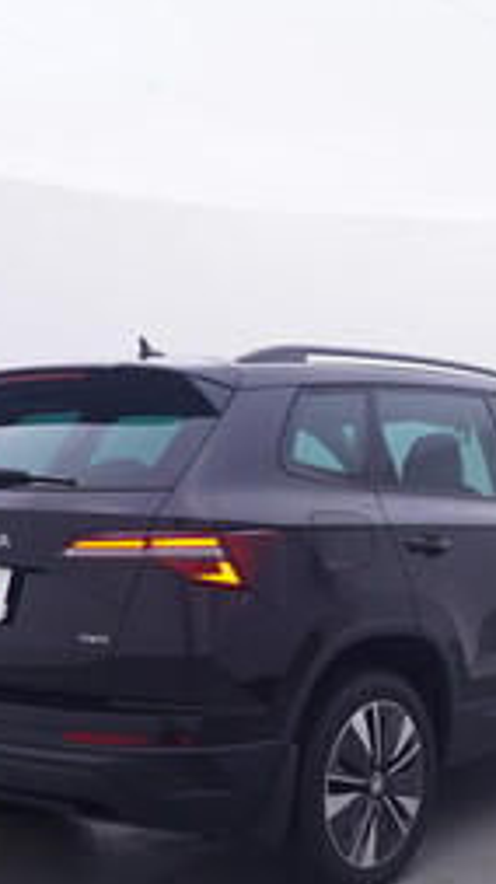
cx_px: 435
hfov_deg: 22.9
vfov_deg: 40.3
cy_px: 547
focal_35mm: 51
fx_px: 1198
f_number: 5
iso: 200
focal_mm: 15
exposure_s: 1/80
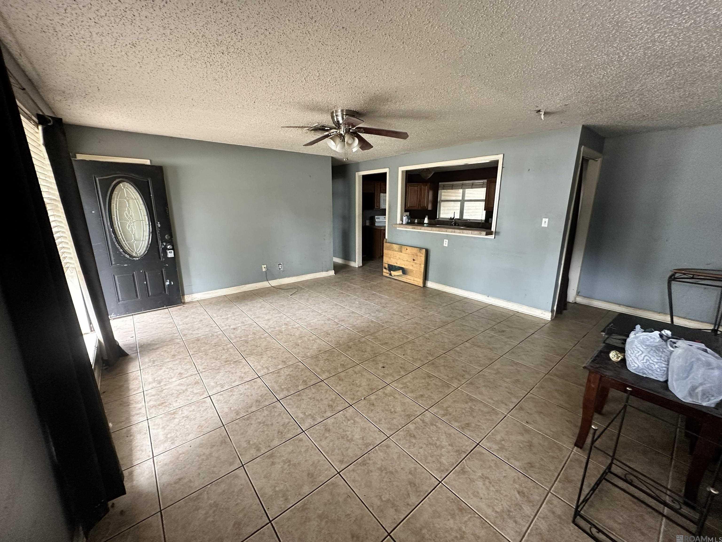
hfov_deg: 102.1
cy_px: 271
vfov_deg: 85.7
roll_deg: -0.8
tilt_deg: -12.8
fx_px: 292
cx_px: 361
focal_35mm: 14
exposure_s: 1/52
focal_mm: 2.22
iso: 250
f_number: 2.2
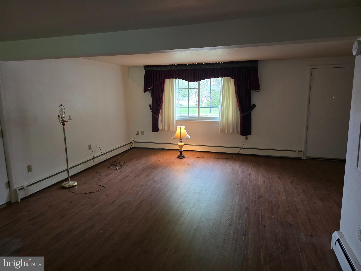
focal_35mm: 23
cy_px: 136
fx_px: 240
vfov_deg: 58.9
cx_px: 180
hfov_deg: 73.9
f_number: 1.7
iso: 640
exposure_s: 1/60
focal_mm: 6.3
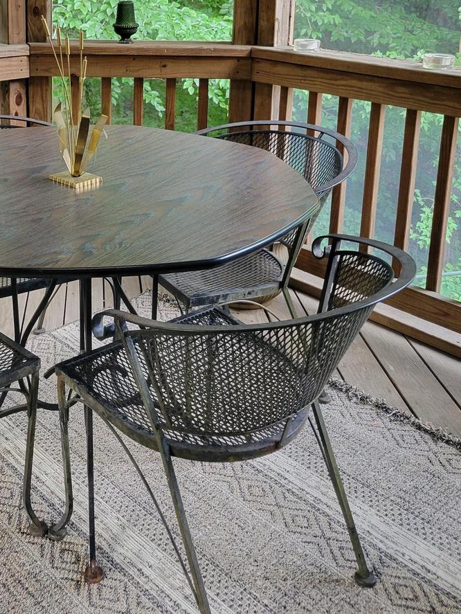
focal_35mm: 45
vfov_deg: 40.3
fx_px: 798
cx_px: 89
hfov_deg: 31.3
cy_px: 120
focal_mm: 5.4
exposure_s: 1/40
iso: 200
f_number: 1.8
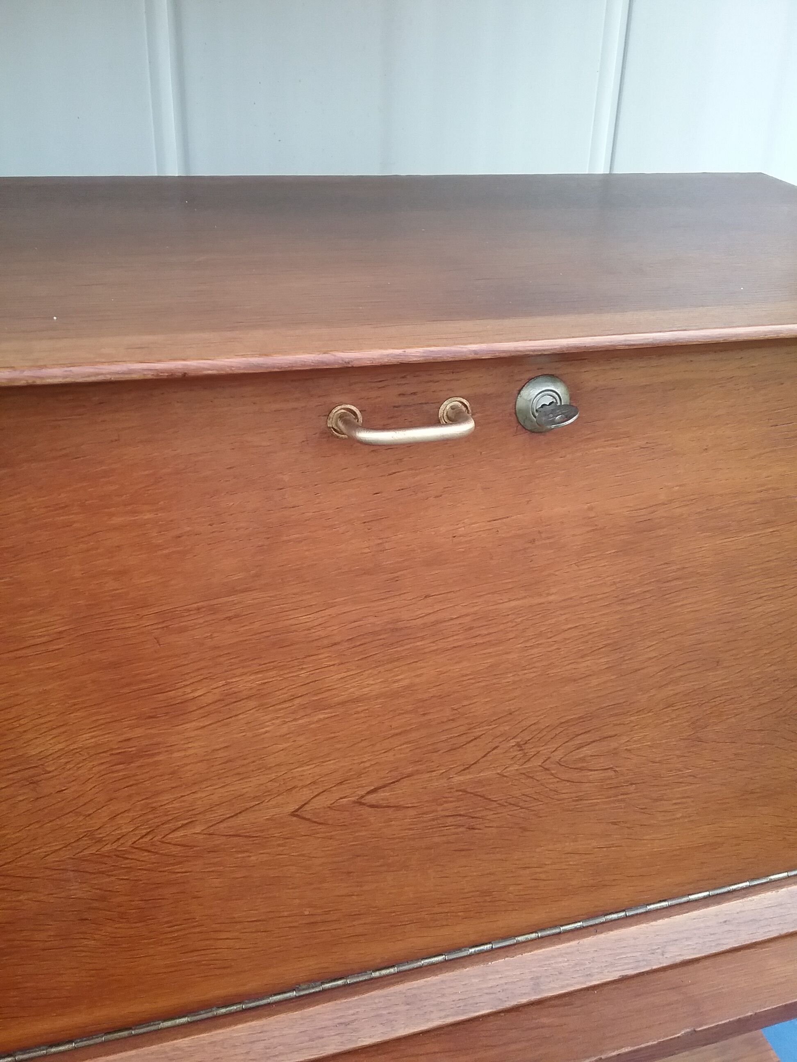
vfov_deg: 58.4
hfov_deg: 45.4
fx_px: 952
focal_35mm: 31
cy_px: 531
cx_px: 398
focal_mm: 3.3
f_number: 2.2
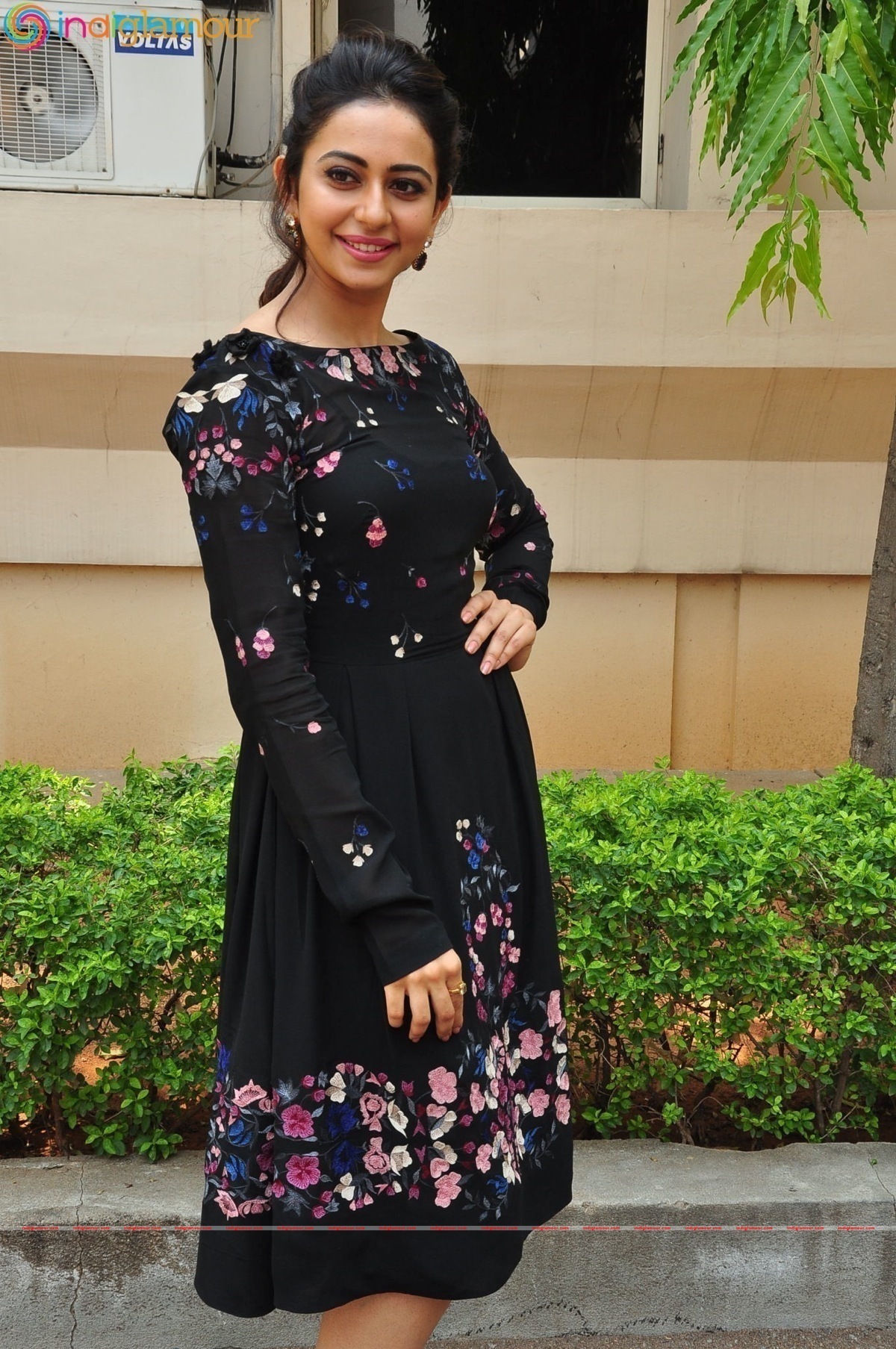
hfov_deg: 26.4
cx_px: 448
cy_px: 674
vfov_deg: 38.9
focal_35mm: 51
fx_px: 1909
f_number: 10
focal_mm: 34
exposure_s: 1/125
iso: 400
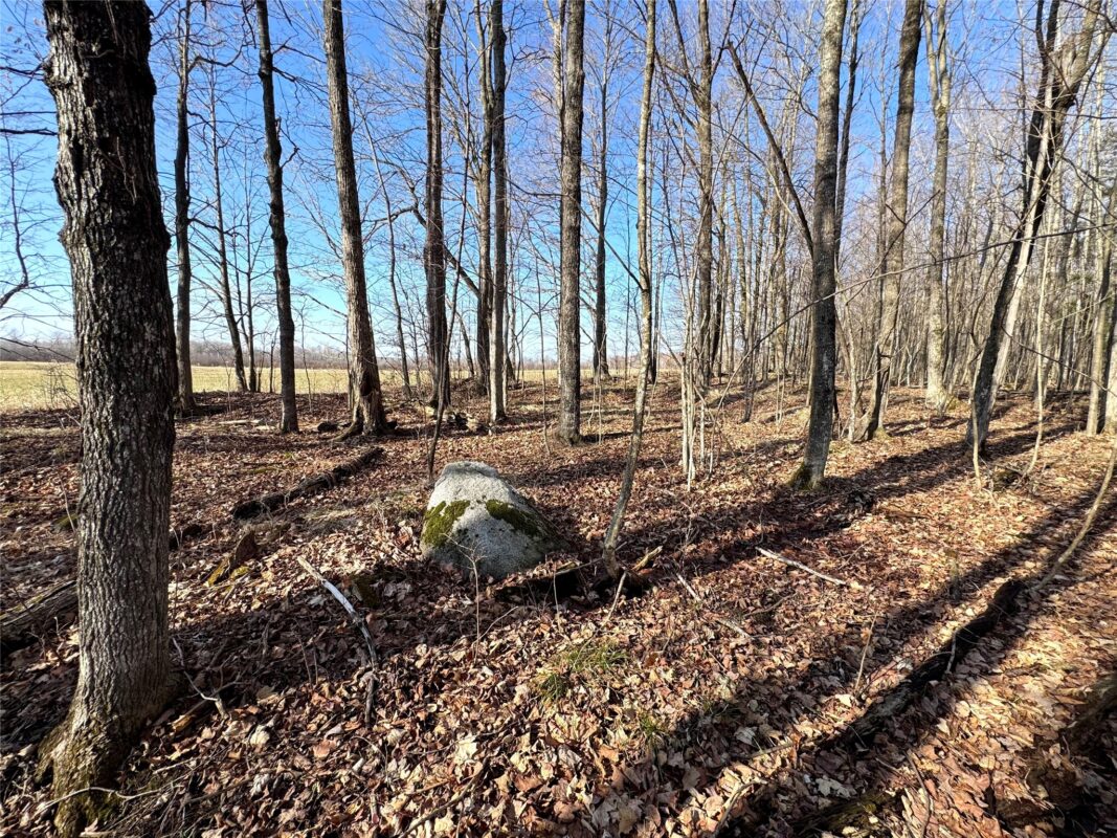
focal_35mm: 14
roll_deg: -0.7
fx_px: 452
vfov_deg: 85.7
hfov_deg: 102.1
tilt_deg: -6.7
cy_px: 419
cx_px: 558
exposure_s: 1/433
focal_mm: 2.22
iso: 40
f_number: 2.2
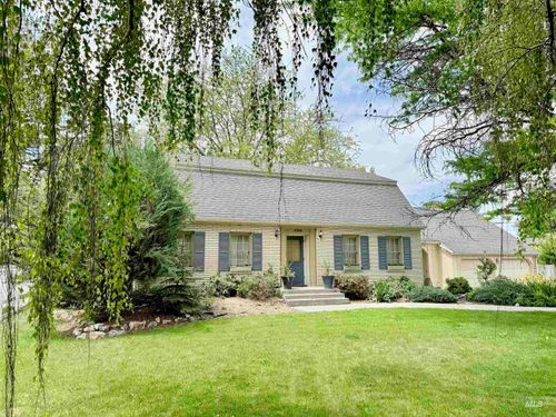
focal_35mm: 24
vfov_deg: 56.8
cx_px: 278
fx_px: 385
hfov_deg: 71.6
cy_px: 208
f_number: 1.78
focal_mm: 6.76
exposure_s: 1/3021
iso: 80
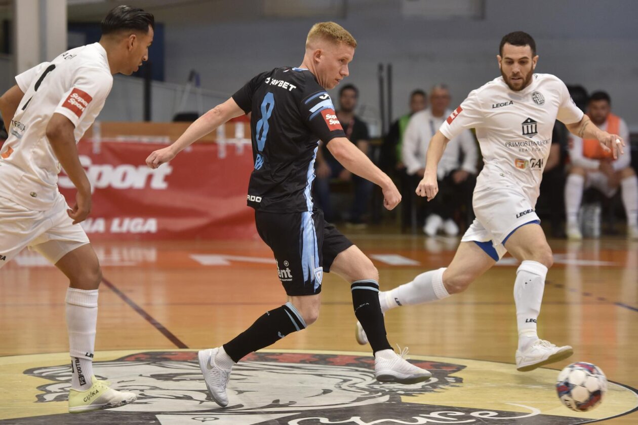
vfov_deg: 9.5
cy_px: 212
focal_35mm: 145
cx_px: 319
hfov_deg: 14.2
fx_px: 2569
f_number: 3.2
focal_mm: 145
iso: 2000
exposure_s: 1/800
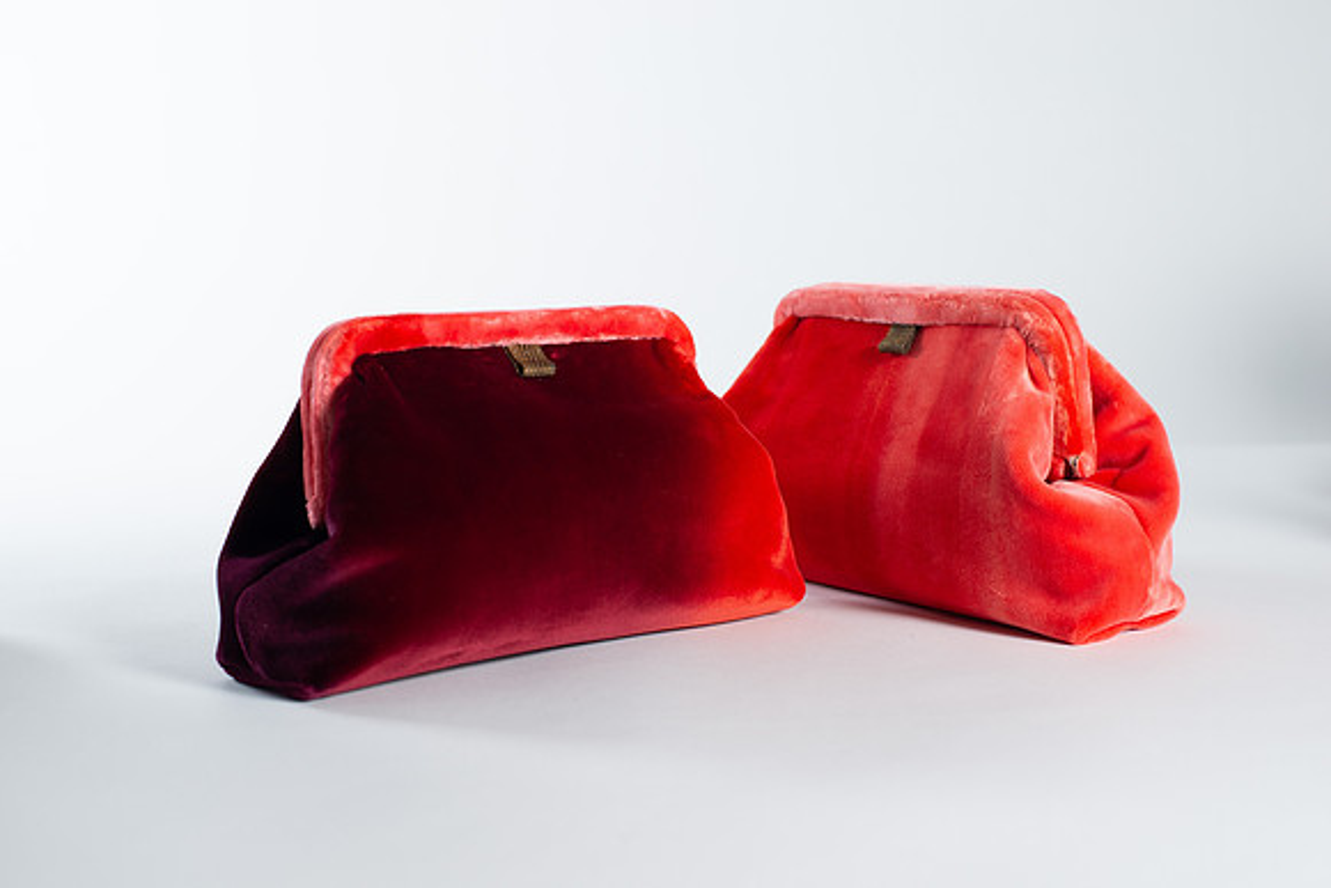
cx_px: 666
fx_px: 1849
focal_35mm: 50
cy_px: 444
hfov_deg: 39.6
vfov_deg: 27.0
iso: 200
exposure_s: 1/200
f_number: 5.6
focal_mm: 50
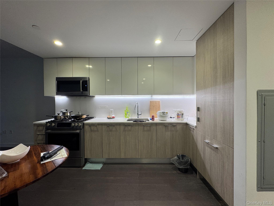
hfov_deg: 102.1
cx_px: 137
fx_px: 111
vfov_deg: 85.7
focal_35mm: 14
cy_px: 103
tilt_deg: -0.8
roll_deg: +0.6
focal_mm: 2.22
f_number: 2.2
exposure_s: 1/120
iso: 100
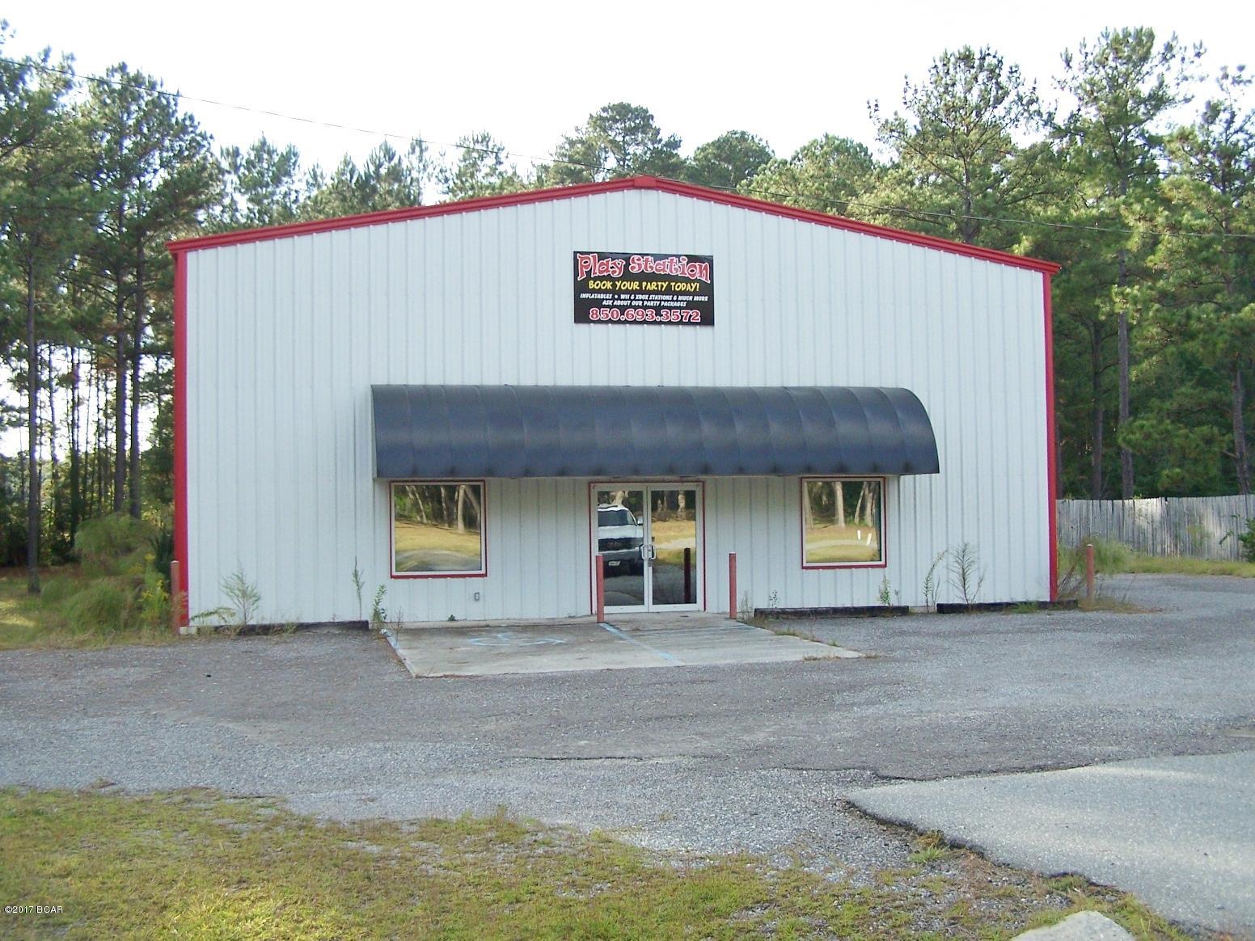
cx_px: 628
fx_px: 1378
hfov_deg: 49.0
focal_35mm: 38
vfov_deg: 37.7
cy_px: 470
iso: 80
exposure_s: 1/350
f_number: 2.8
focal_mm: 6.3
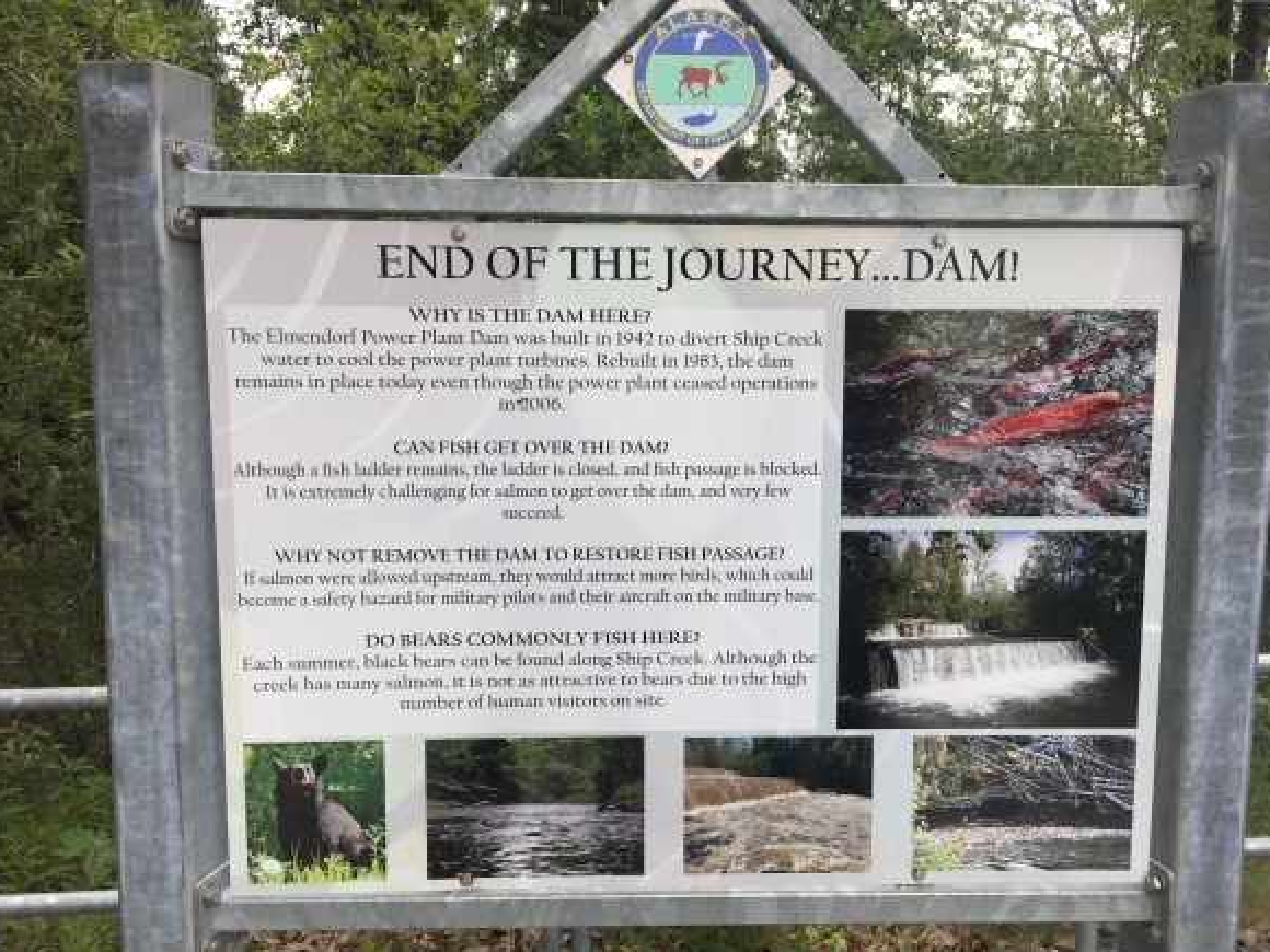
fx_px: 1174
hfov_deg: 56.7
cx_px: 690
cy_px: 488
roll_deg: +0.0
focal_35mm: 32
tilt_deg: -7.5
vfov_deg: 44.2
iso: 25
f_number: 2.2
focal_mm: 4.15
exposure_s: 1/285
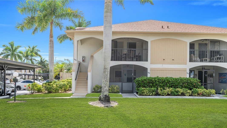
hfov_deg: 61.0
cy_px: 77
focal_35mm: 32
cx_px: 112
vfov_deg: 36.5
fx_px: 193
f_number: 7.1
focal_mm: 20
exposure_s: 1/200
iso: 100
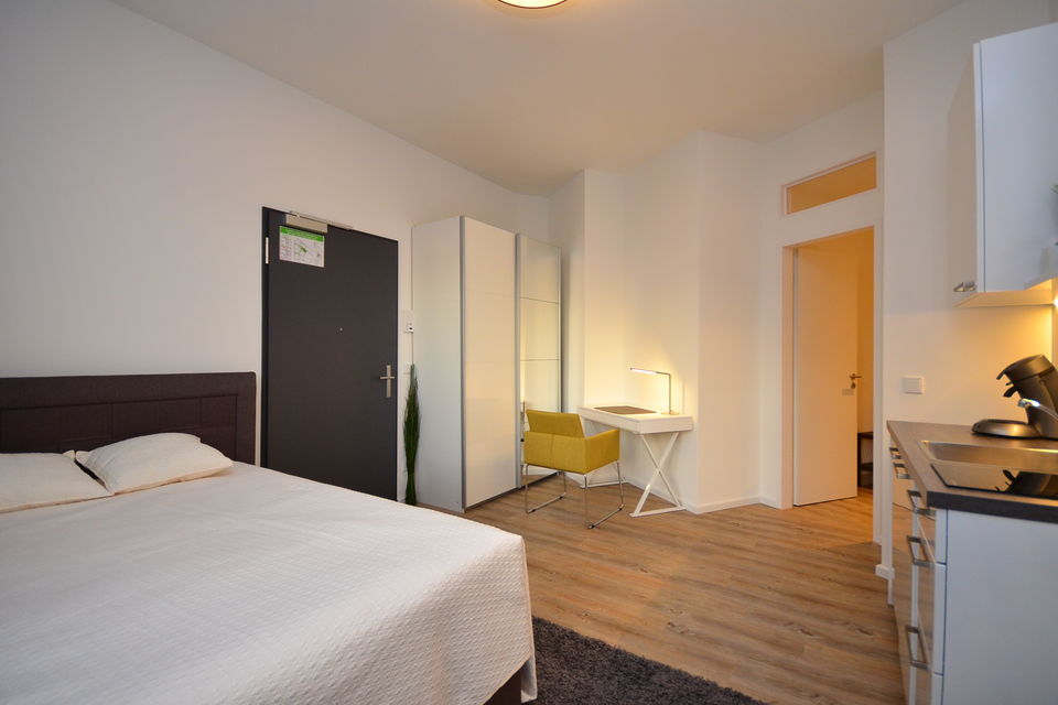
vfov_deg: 77.3
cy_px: 352
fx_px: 441
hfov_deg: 100.4
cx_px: 529
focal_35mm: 15
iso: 800
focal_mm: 10
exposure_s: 1/60
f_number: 4
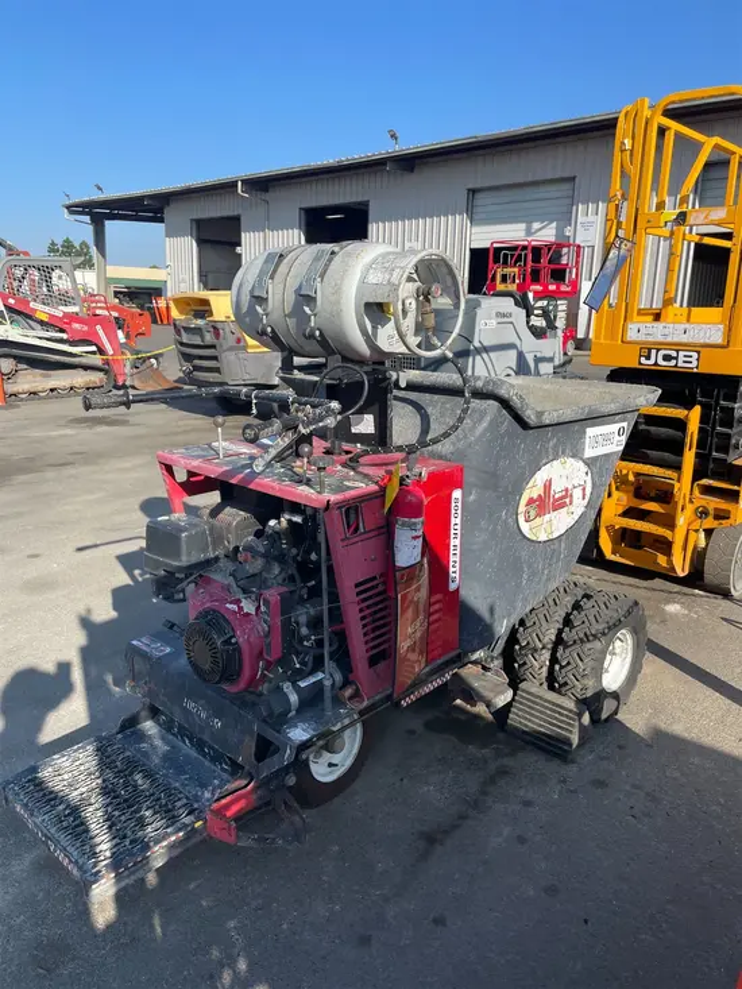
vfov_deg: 67.3
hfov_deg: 53.1
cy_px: 494
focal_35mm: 26
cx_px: 371
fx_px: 743
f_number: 1.6
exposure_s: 1/2506
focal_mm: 4.2
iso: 32
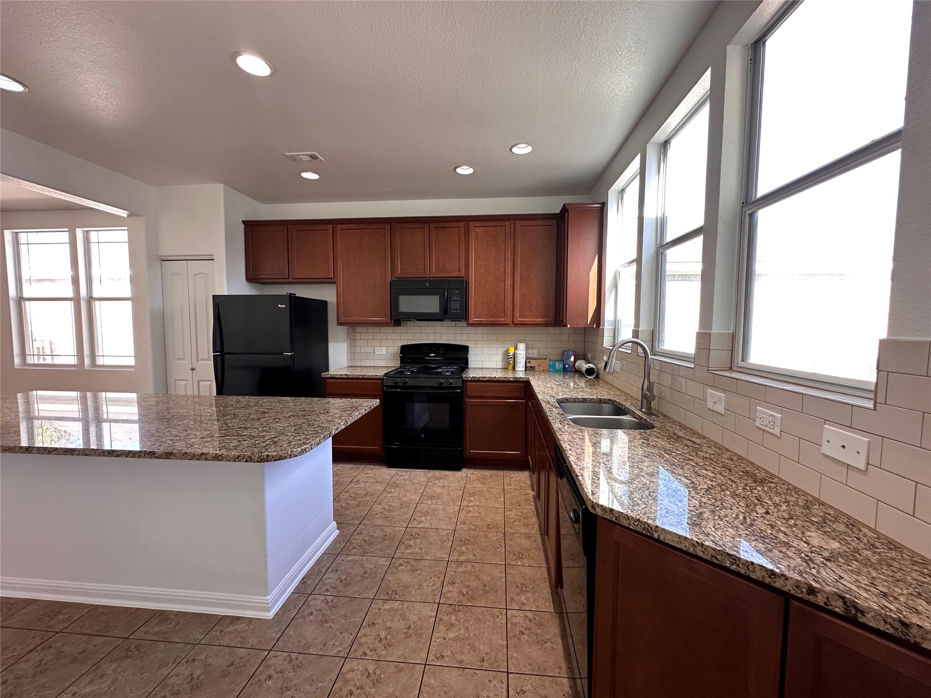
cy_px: 349
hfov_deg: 102.1
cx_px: 466
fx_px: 377
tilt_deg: -3.9
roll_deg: -0.1
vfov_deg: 85.7
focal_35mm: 14
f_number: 2.2
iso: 200
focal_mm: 2.22
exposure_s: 1/120
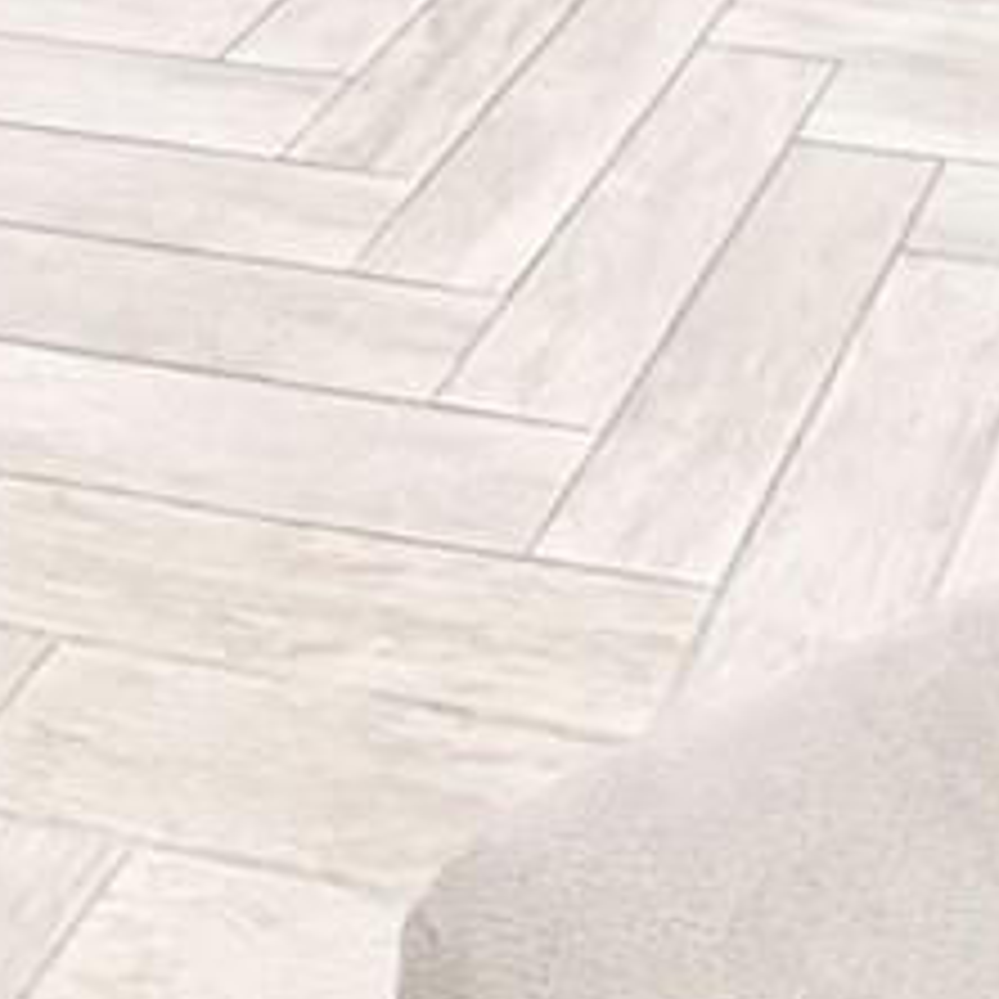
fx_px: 2906
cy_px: -1166
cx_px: 1089
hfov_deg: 18.8
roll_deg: +0.2
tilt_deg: -4.7
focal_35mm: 89
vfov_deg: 14.8
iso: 250
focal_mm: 2.22
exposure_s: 1/60
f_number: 2.2
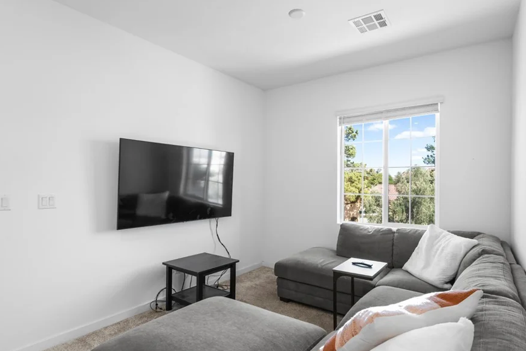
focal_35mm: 20
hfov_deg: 83.9
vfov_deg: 62.0
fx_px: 292
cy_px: 184
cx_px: 274
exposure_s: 1/25
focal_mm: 17
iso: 400
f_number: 8
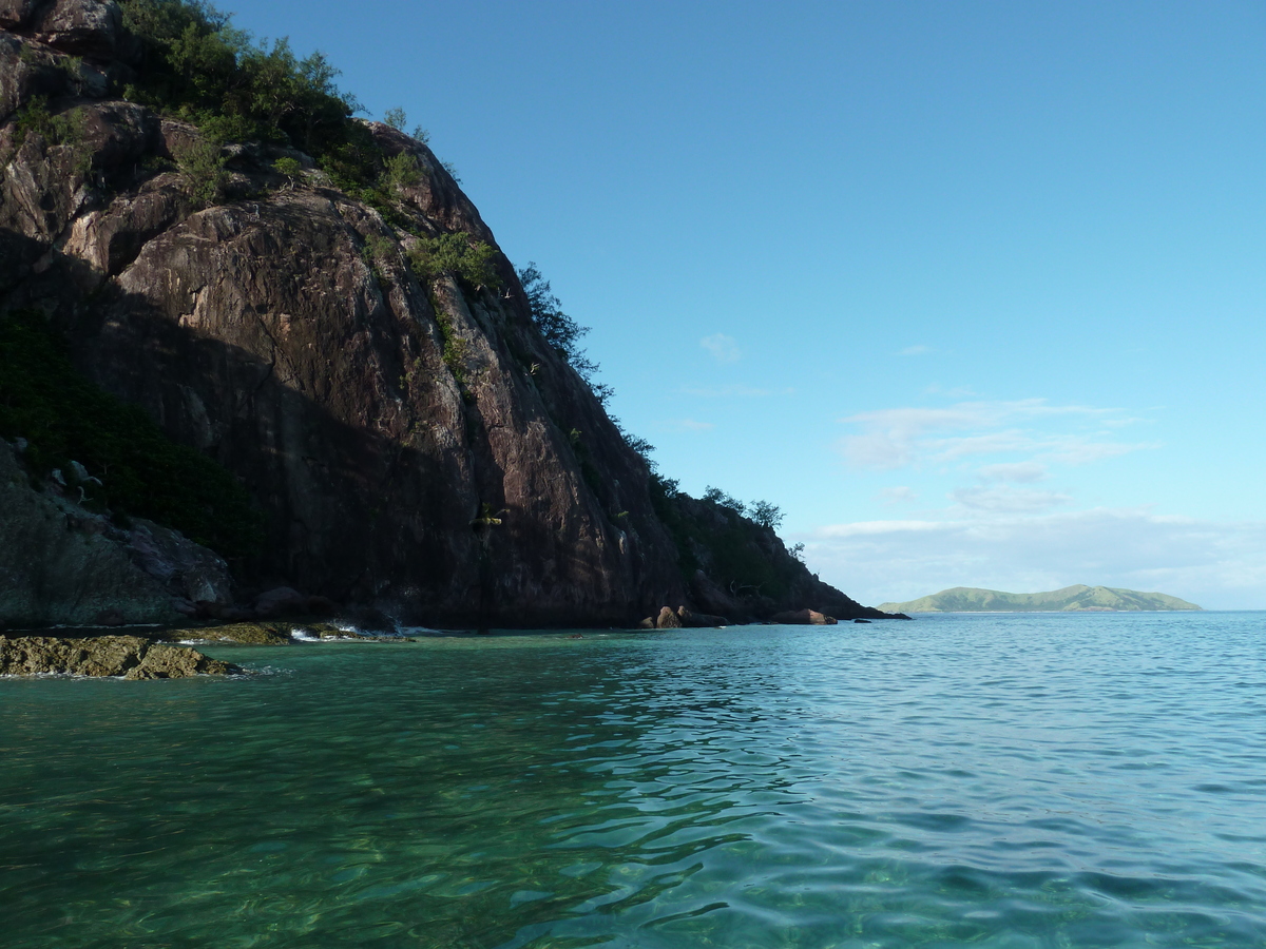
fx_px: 914
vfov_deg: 54.9
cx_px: 633
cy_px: 474
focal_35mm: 25
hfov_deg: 69.4
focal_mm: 4.1
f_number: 4
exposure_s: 1/400
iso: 80
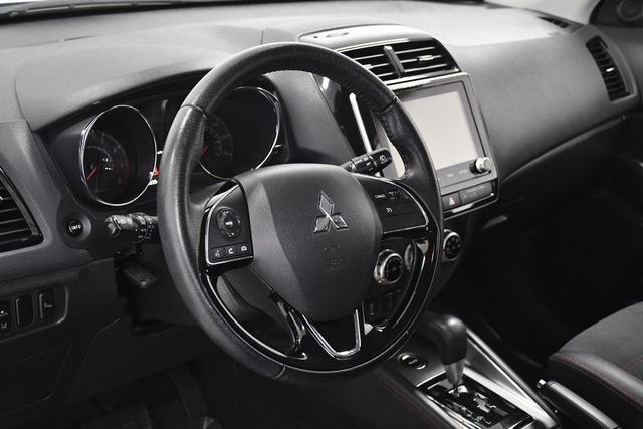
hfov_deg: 38.9
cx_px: 322
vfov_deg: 26.5
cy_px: 214
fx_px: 911
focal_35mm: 51
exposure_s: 1/160
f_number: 4.2
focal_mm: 34
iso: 2500
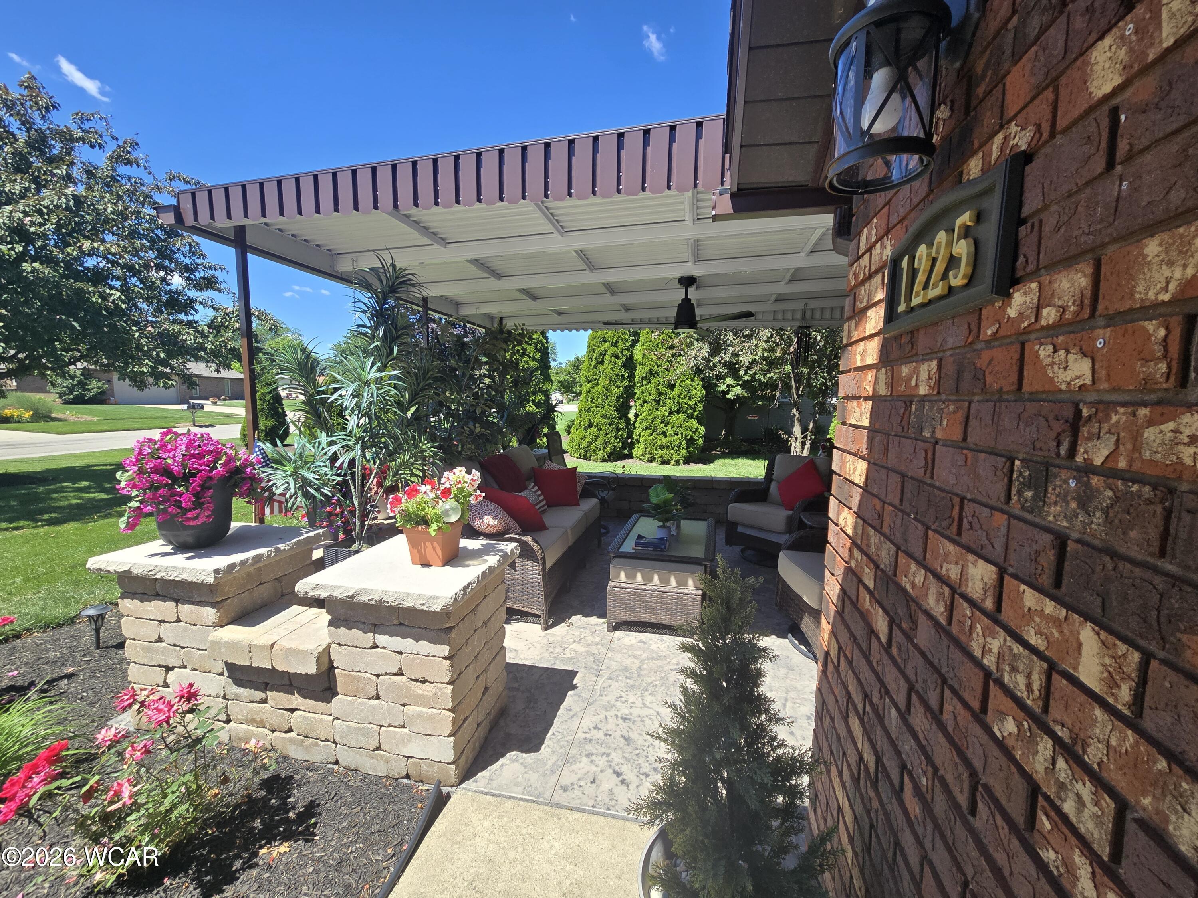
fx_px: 450
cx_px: 599
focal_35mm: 13
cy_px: 449
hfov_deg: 106.2
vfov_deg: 89.9
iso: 50
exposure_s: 1/1167
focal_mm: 2.2
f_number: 2.2
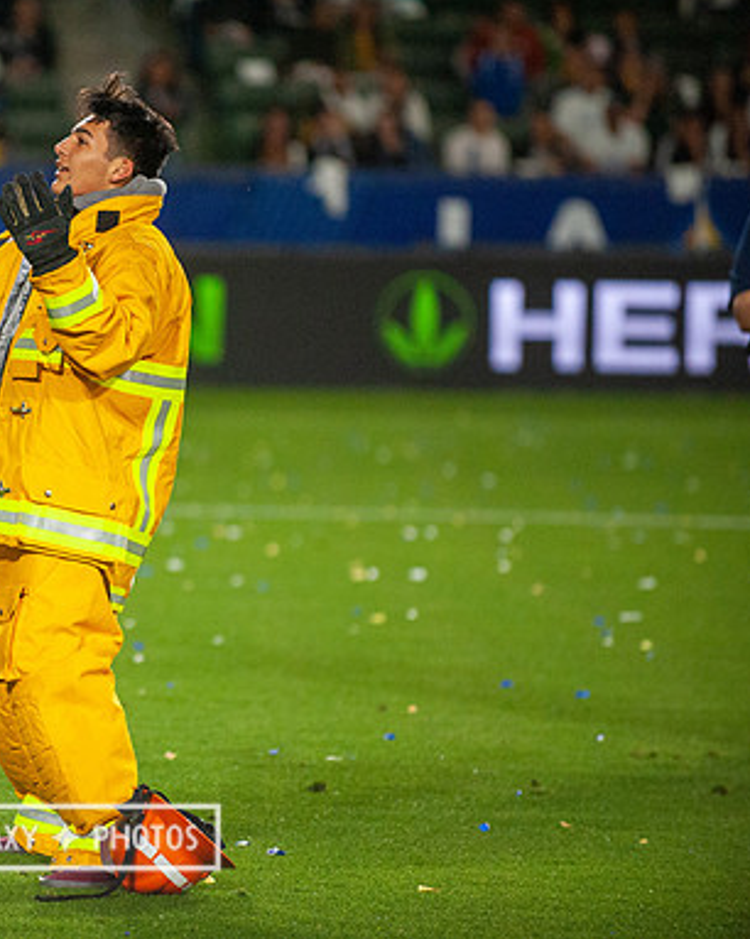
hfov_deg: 5.4
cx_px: 47
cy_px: 468
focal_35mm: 284
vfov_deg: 6.8
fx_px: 7886
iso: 3200
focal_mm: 200
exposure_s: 1/2500
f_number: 2.8
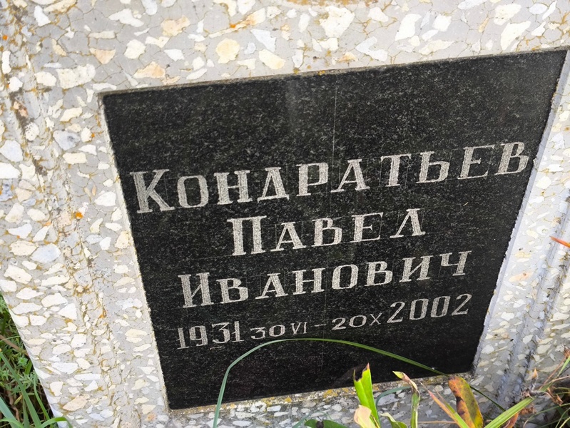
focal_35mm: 50
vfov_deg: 29.1
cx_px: 285
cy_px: 214
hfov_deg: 38.2
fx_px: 824
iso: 80
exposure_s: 1/120
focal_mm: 4.71
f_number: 1.7
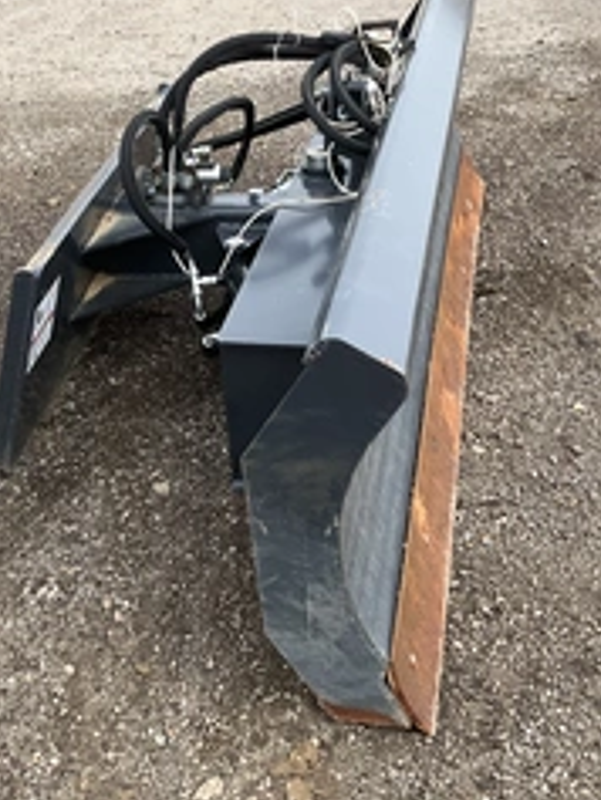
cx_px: 176
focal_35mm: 49
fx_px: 1133
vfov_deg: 38.7
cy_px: 311
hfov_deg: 29.4
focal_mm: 3
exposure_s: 1/627
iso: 25
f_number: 1.8
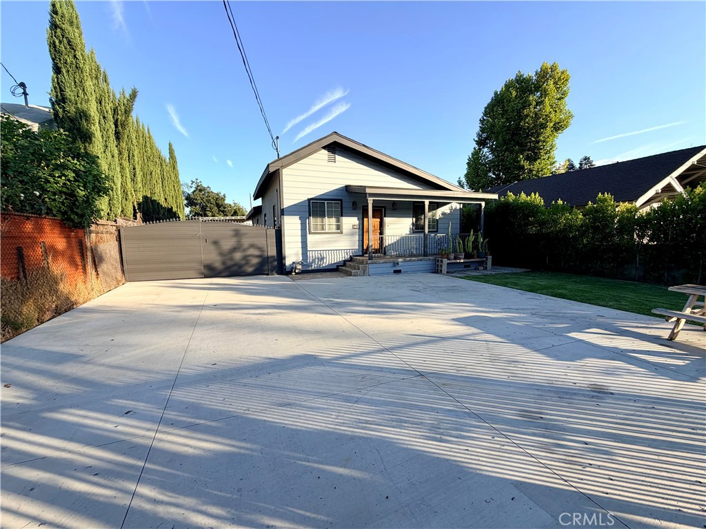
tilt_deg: -8.0
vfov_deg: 85.7
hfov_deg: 102.1
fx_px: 286
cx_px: 353
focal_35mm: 14
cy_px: 264
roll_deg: +0.7
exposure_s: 1/619
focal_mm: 2.22
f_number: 2.2
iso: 40
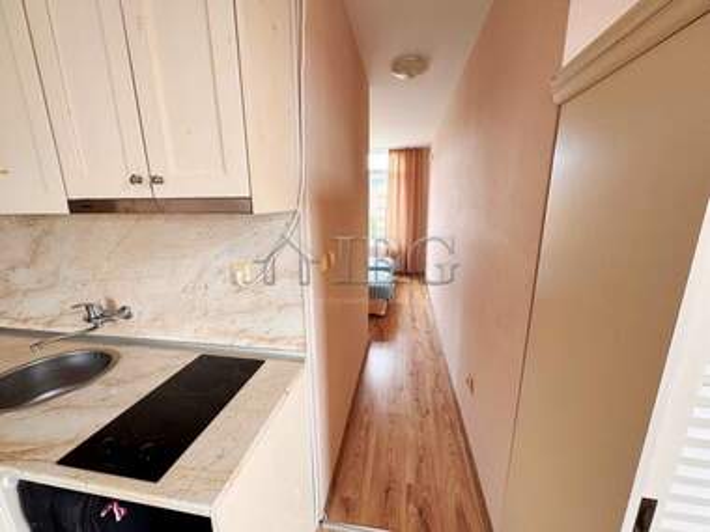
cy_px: 266
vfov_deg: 85.7
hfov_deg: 102.1
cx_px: 355
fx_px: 287
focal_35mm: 14
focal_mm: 2.22
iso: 100
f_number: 2.2
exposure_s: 1/99
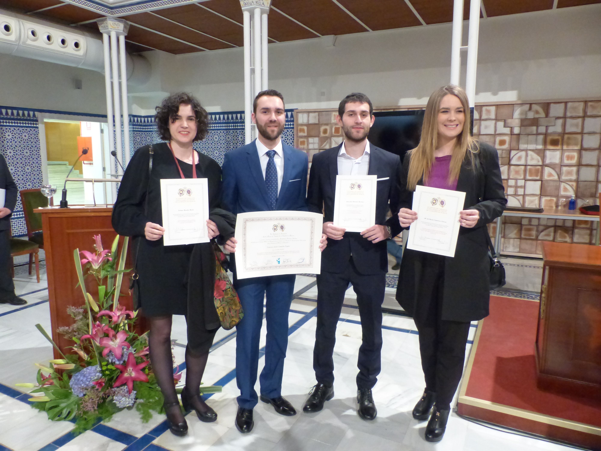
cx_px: 300
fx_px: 434
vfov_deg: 54.9
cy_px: 226
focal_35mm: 25
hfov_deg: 69.4
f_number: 2.8
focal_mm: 4.5
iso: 800
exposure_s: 1/30
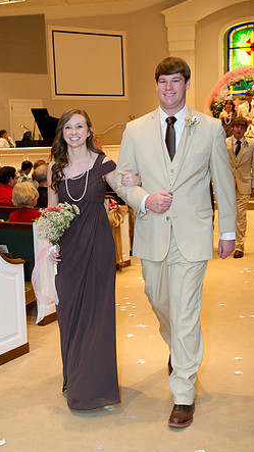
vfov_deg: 40.6
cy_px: 229
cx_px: 118
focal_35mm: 51
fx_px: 611
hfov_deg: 23.5
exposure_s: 1/125
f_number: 4.5
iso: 1600
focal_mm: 48
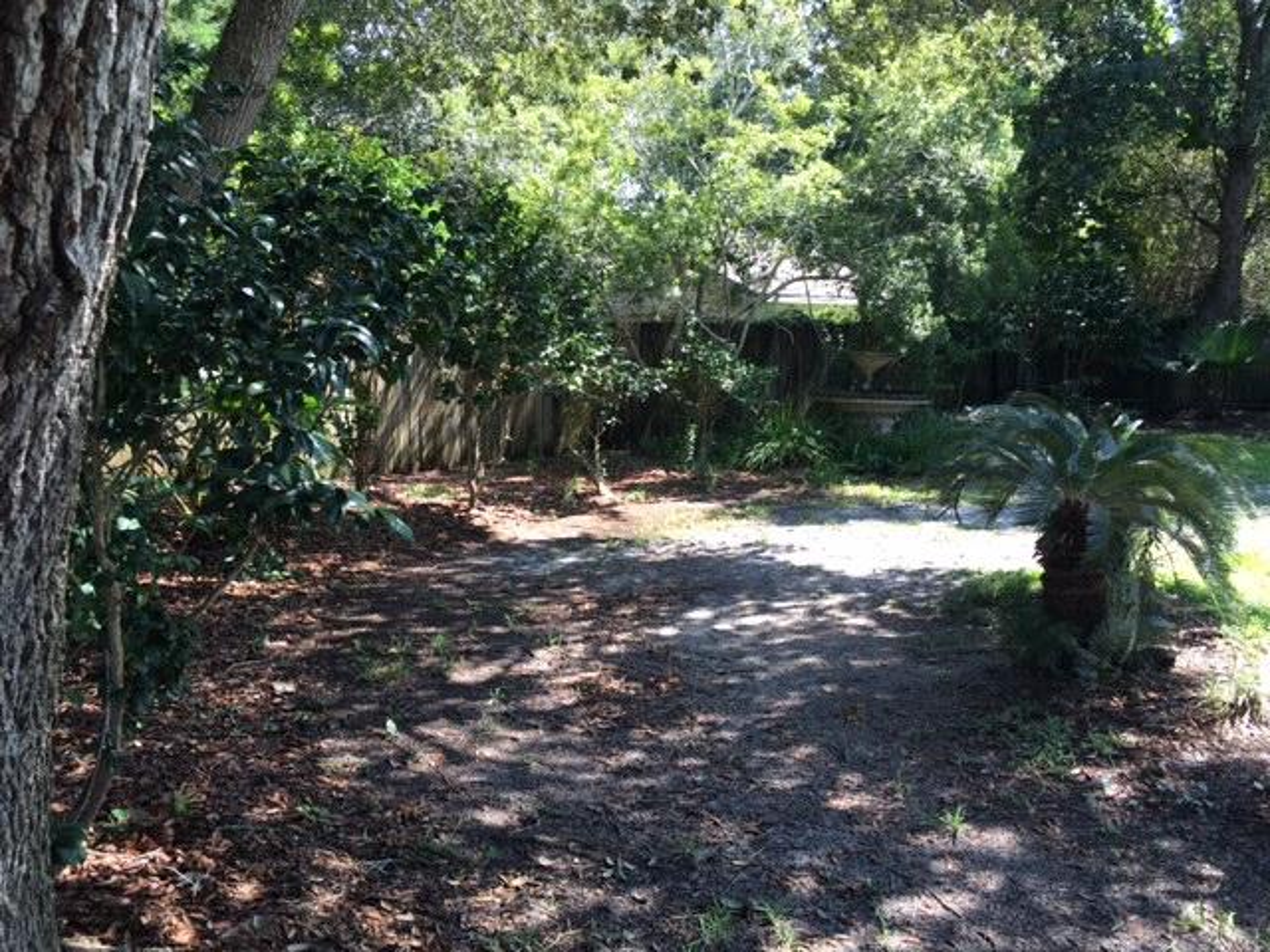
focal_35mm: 29
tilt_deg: -6.9
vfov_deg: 48.2
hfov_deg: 61.7
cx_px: 635
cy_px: 476
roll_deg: +0.1
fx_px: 1064
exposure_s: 1/130
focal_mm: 4.15
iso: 25
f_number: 2.2
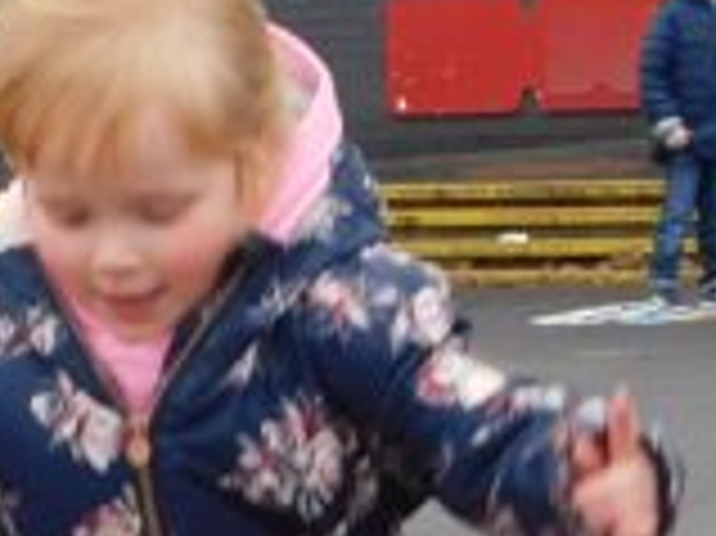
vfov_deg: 6.2
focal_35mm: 232
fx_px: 4795
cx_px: 45
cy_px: 1117
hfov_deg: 8.5
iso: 125
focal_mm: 6.3
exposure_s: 1/200
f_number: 3.5
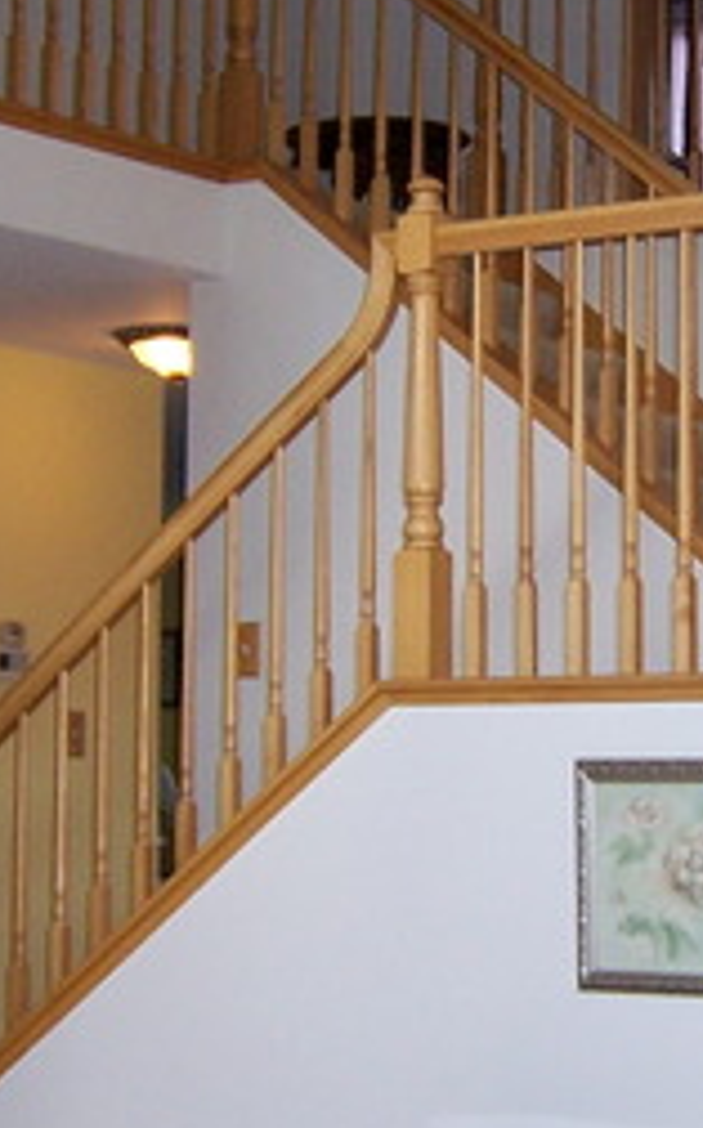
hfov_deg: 14.5
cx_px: 627
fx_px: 2734
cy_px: 573
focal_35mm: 89
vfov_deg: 23.3
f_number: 2.8
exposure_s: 1/60
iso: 140
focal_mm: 5.5
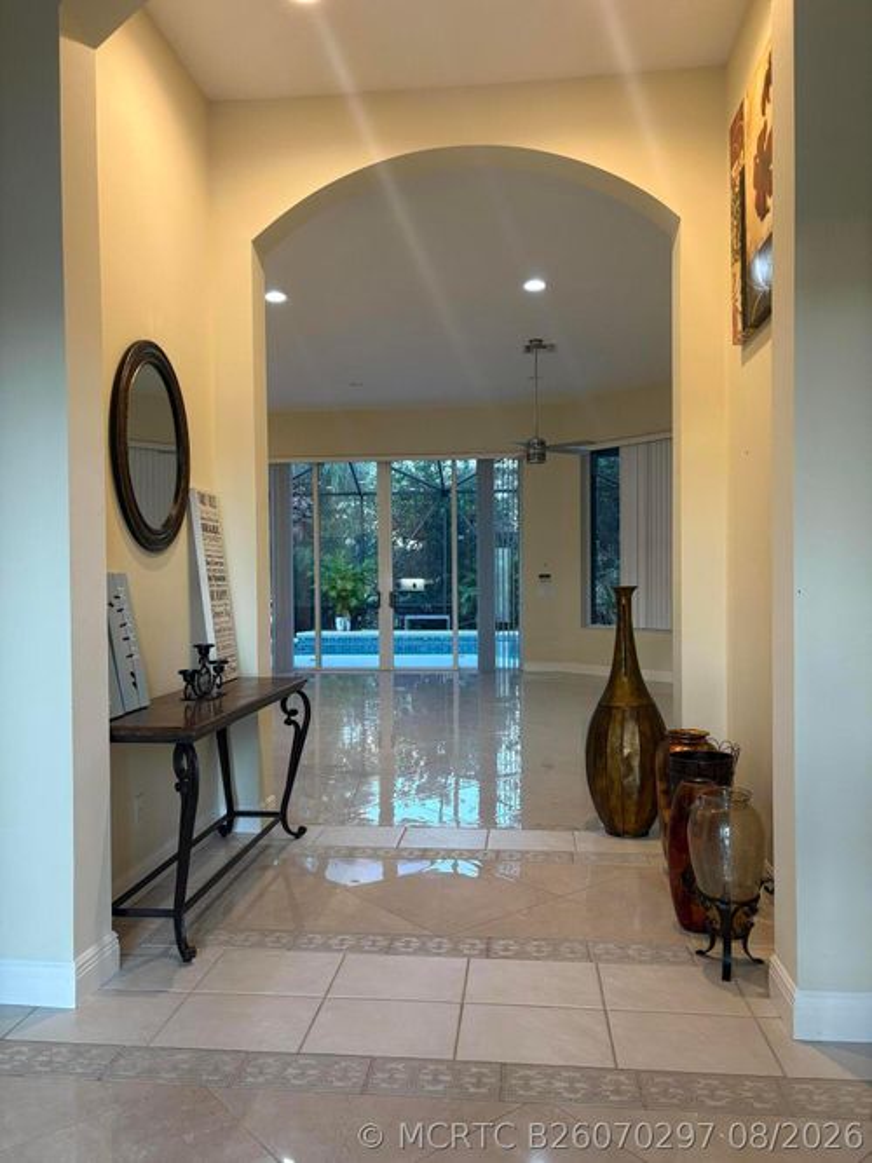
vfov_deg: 67.3
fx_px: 874
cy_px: 582
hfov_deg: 53.0
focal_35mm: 26
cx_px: 436
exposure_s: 1/60
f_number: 1.6
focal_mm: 5.96
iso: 160
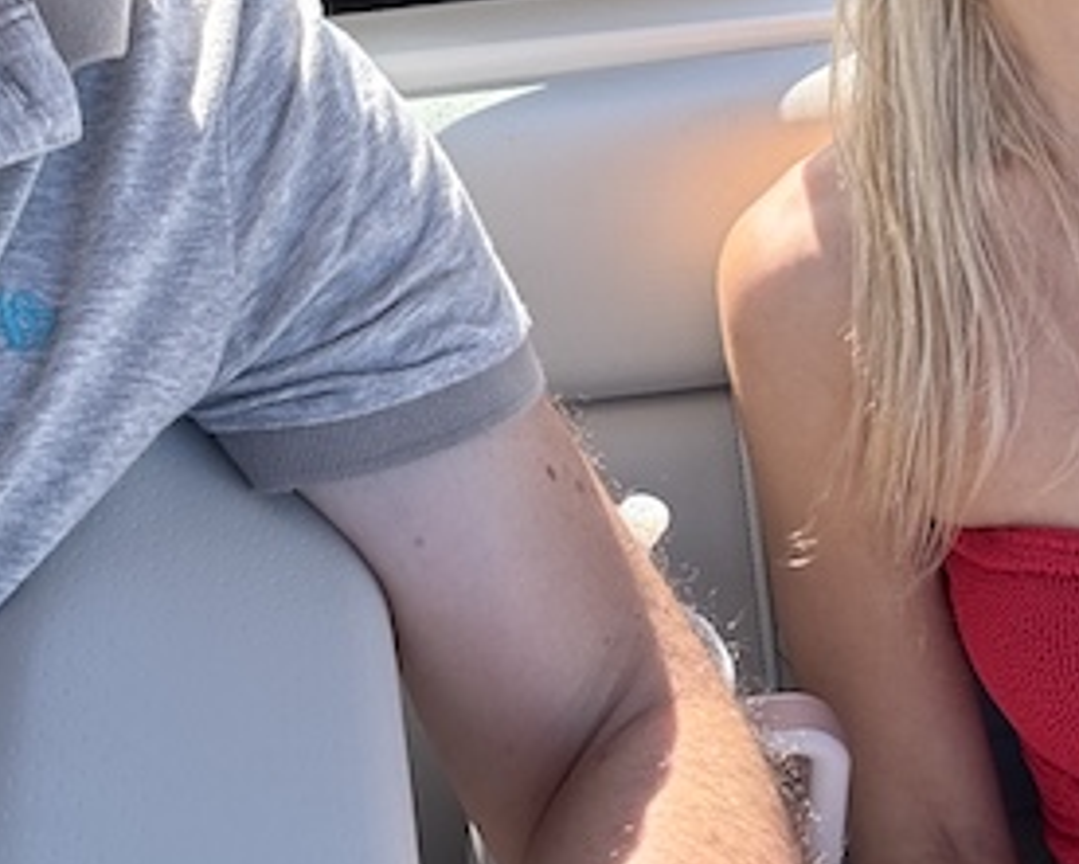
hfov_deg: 29.0
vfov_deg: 22.0
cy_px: -121
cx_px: 708
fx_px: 2076
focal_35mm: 65
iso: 25
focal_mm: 2.69
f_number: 1.9
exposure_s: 1/407
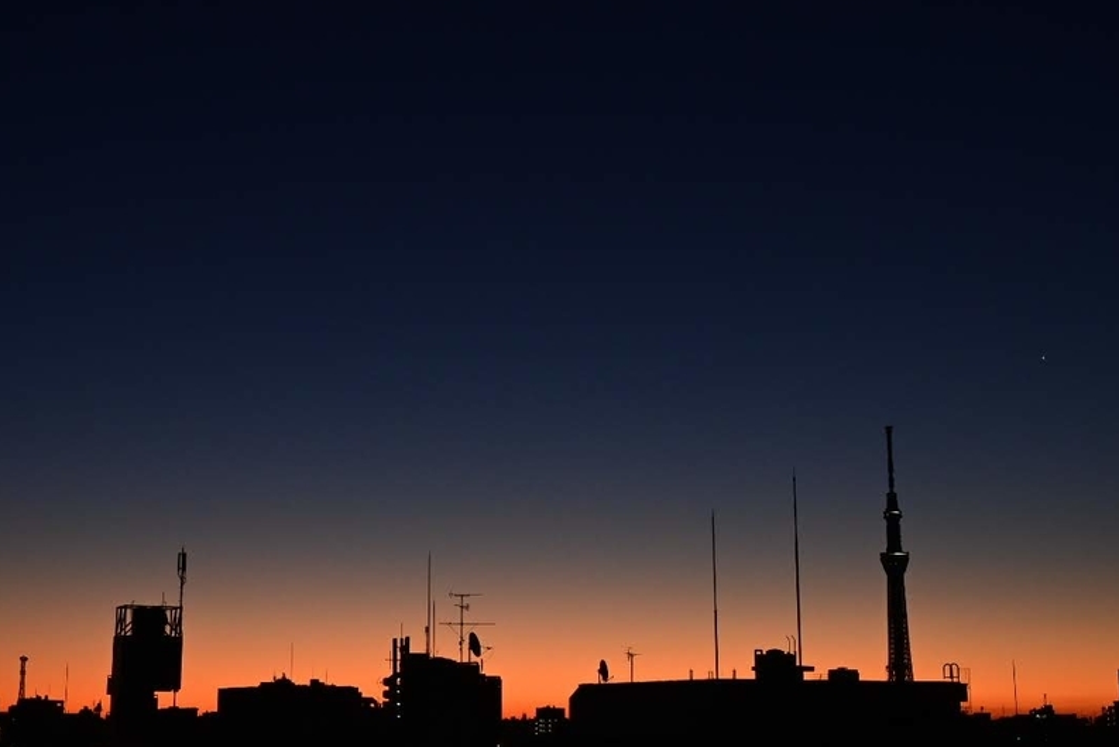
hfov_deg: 33.8
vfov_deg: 23.0
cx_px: 439
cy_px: 295
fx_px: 1834
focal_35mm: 59
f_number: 14
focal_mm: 39
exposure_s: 1/8
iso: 1600
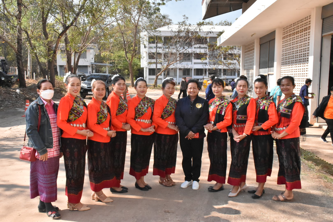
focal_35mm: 33
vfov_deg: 40.0
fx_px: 305
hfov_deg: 57.2
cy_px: 111
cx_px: 166
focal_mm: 22
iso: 3200
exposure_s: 1/1000
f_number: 16
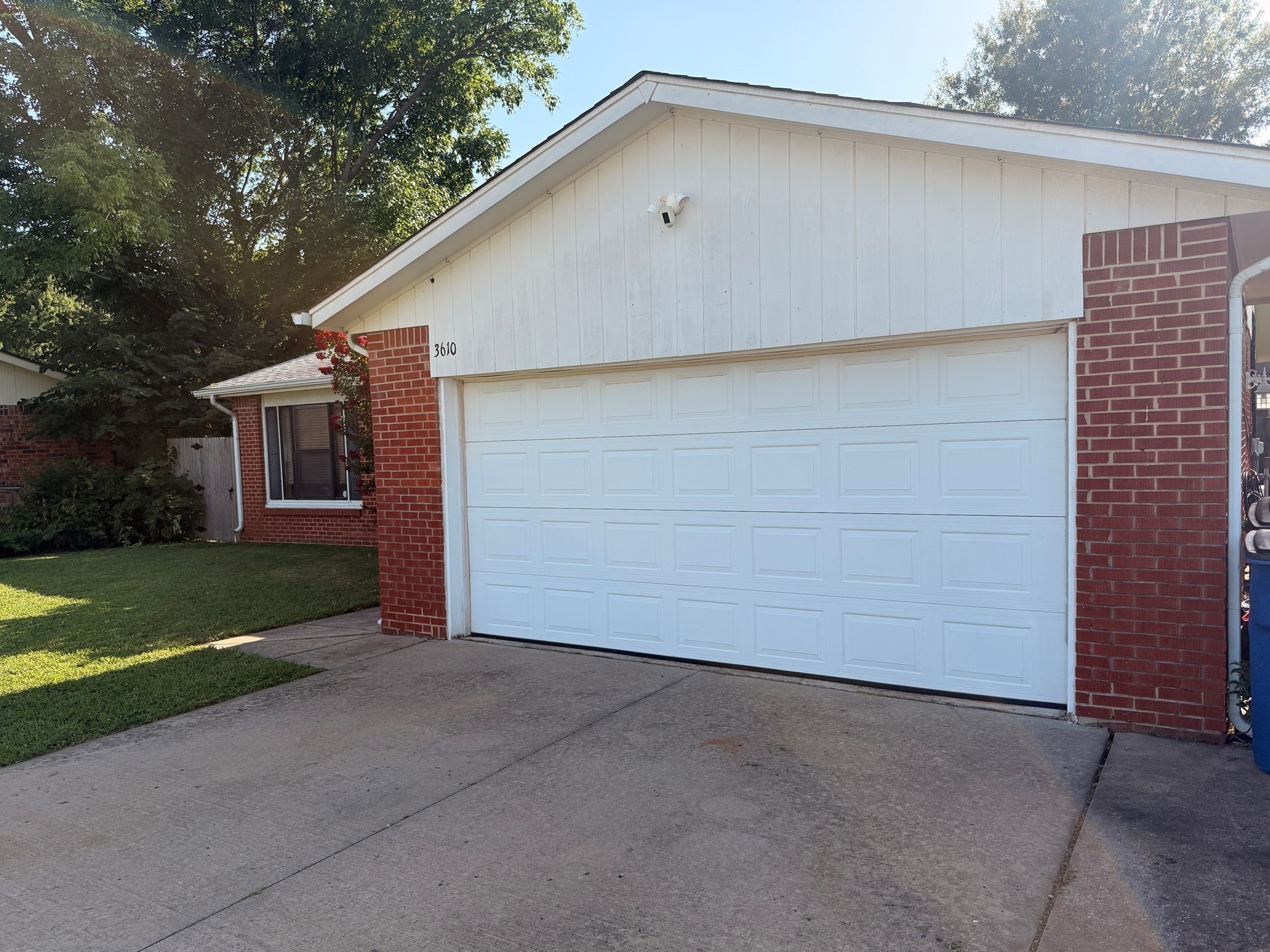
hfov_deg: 69.4
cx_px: 624
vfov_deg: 54.9
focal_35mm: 25
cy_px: 493
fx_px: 917
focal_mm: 6.76
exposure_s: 1/3021
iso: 100
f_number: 1.78
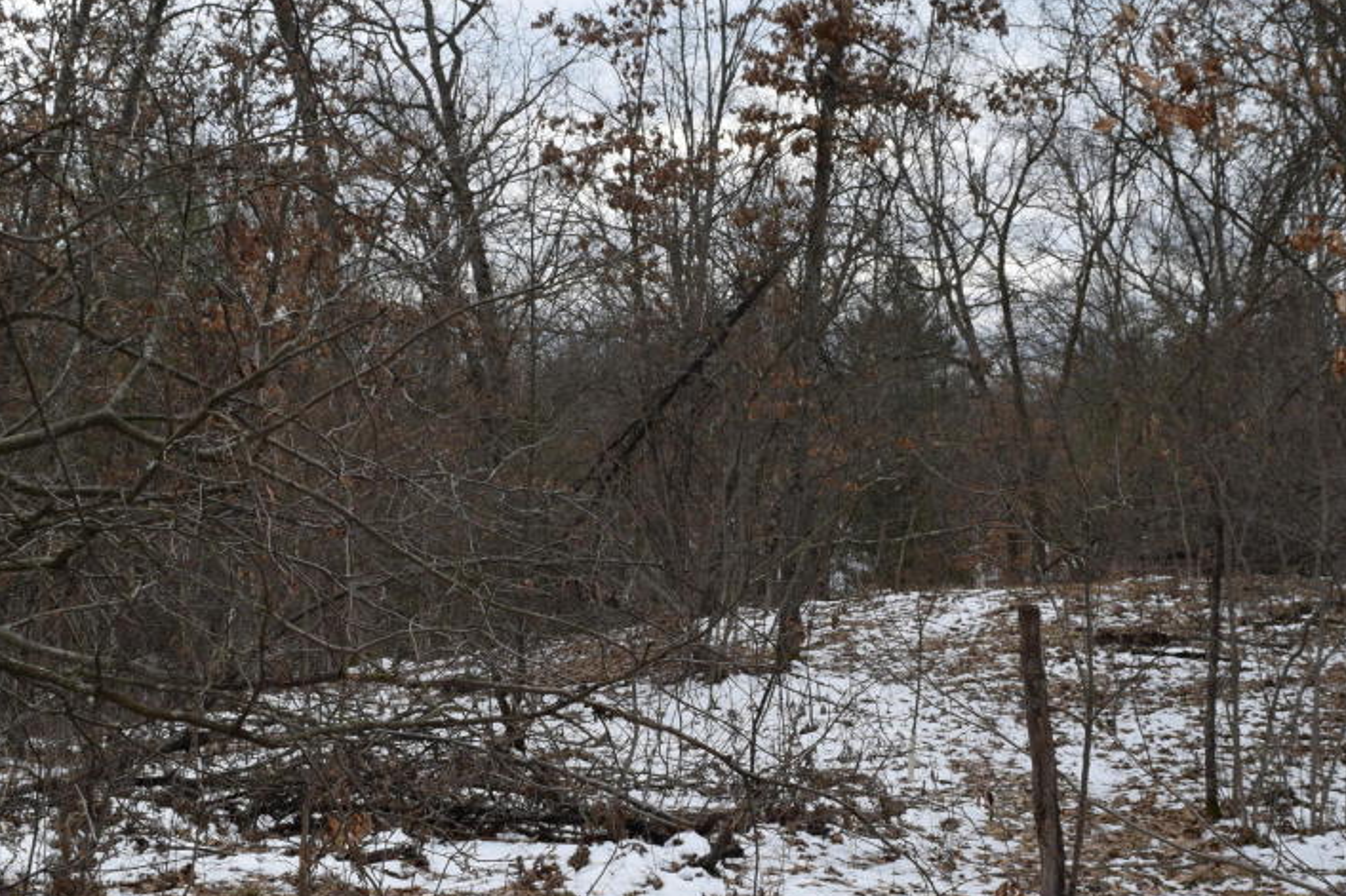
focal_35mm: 44
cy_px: 495
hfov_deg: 44.5
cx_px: 695
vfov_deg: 30.5
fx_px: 1645
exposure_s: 1/250
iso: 400
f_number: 8
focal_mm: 18
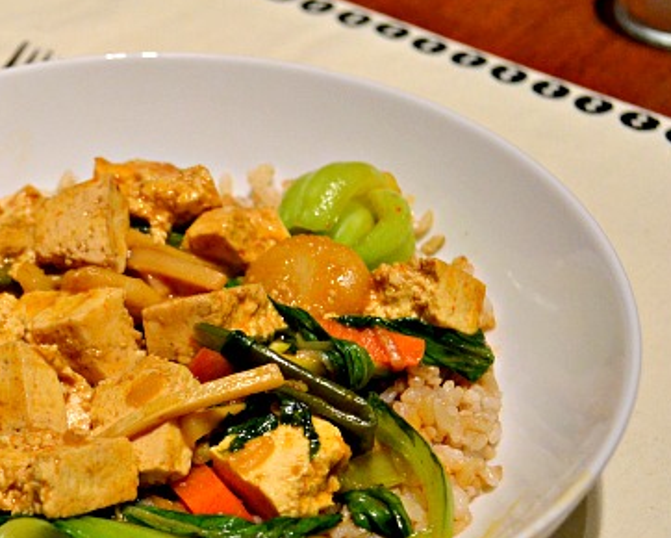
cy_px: 354
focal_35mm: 70
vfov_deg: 21.8
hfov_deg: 26.8
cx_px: 185
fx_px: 1391
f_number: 4.5
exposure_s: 1/50
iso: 1600
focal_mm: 30
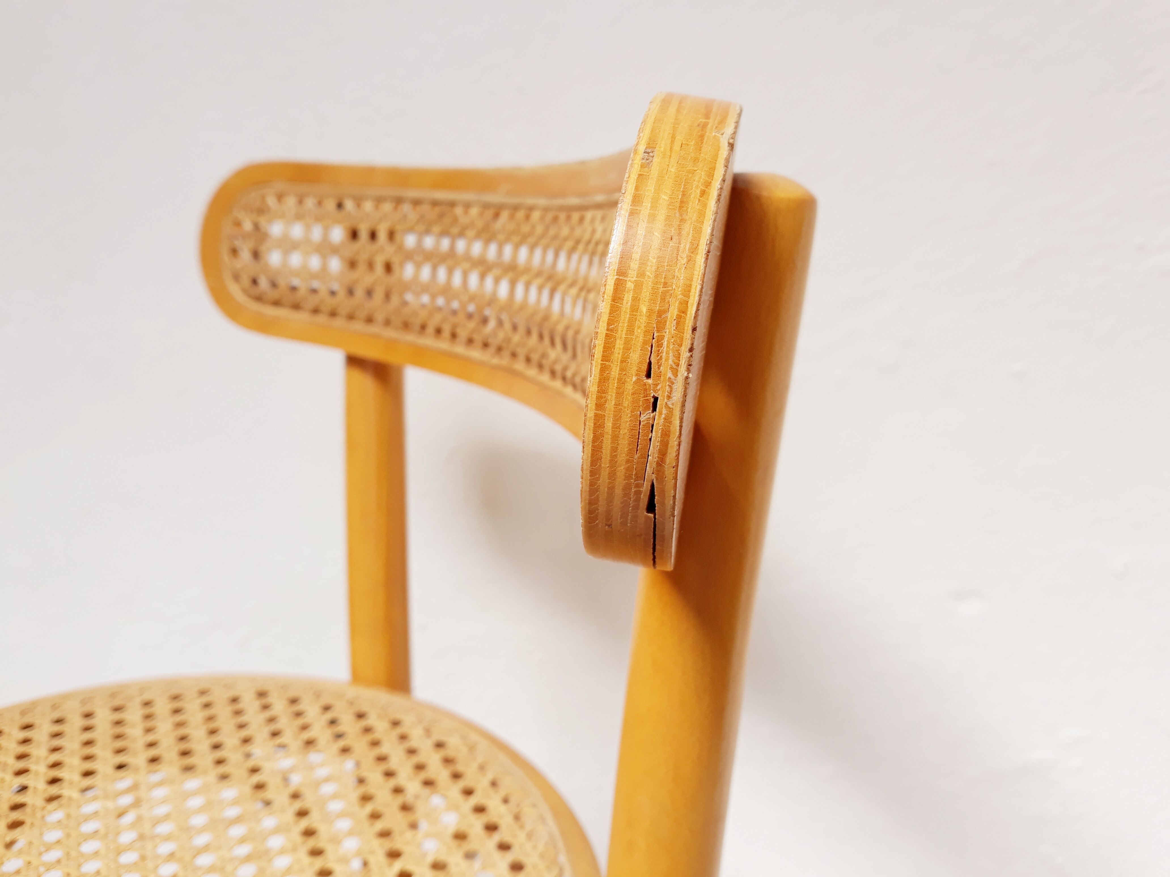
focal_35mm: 27
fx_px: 913
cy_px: 438
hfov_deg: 65.3
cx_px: 585
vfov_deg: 51.4
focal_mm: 3.71
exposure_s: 1/420
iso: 40
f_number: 1.7
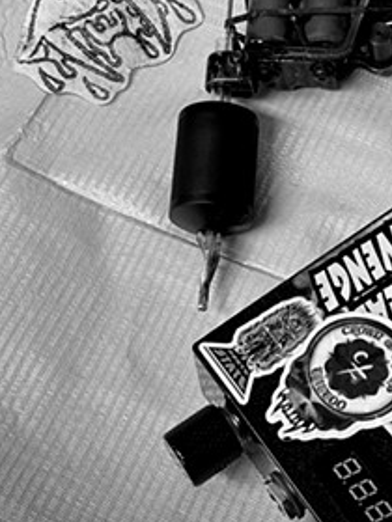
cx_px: 248
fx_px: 1344
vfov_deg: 21.9
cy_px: 155
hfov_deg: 16.6
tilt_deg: -60.4
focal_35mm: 89
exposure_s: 1/60
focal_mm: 6
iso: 80
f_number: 1.6
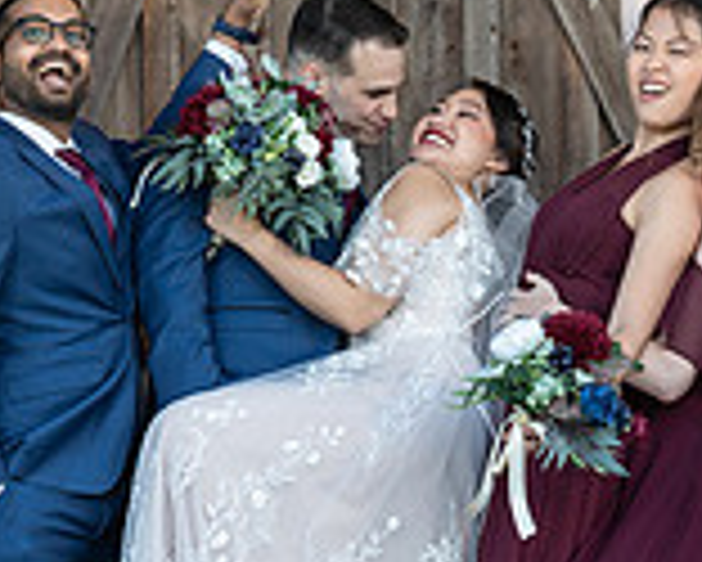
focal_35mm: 225
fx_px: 4678
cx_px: 415
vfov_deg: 6.9
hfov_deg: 8.6
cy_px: 237
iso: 250
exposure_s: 1/250
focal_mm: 56
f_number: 4
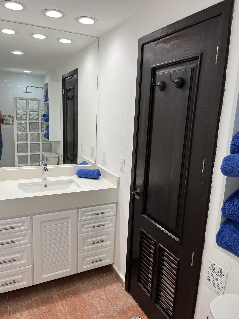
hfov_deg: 53.1
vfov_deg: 67.3
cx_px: 120
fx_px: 239
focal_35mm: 26
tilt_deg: -10.6
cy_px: 160
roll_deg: -1.2
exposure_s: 1/120
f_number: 1.6
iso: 50
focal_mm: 5.1
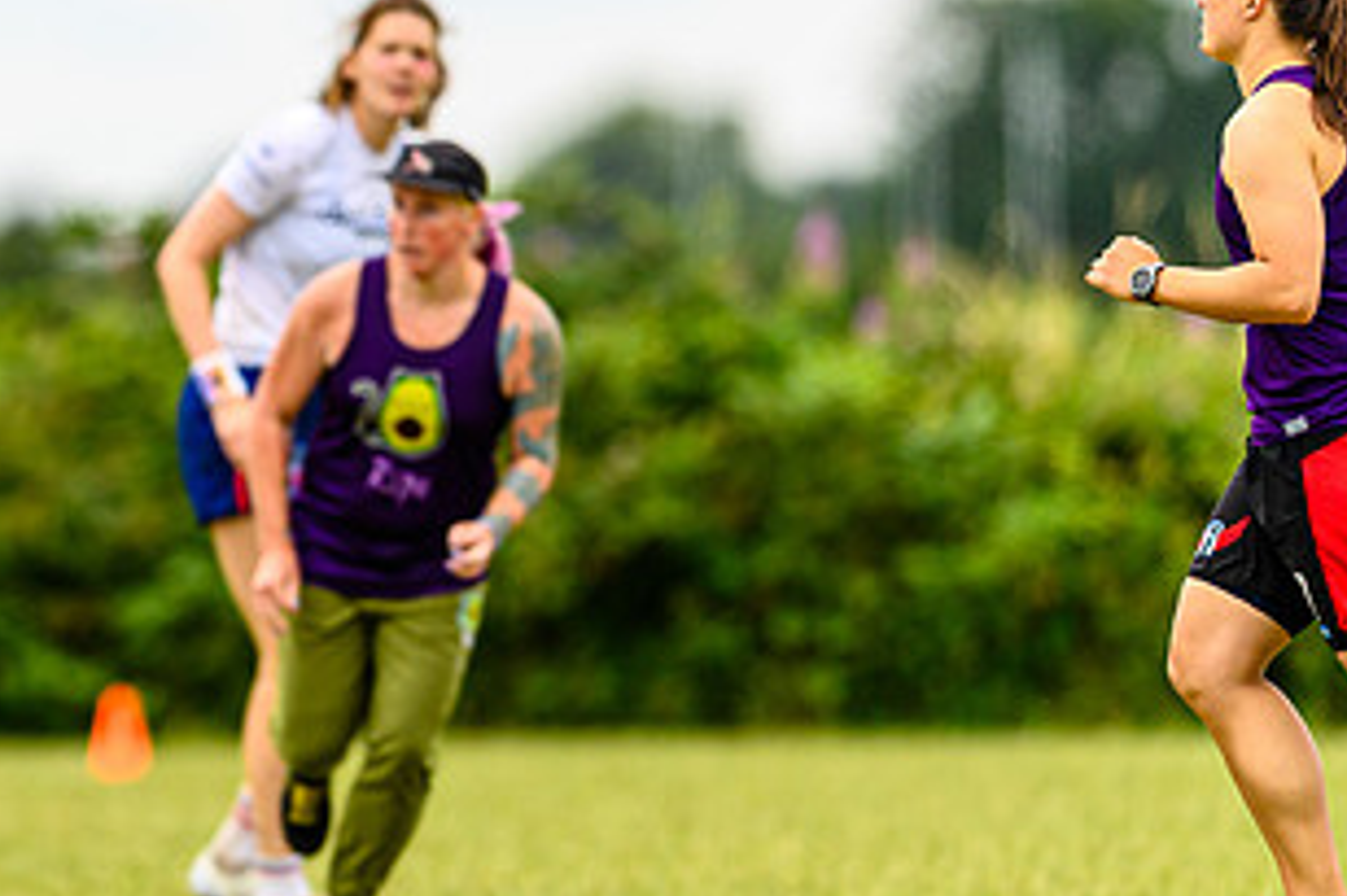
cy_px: 245
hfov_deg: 2.1
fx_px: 36834
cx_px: -65
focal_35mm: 985
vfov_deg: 1.4
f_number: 3.2
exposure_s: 1/1000
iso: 100
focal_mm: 400
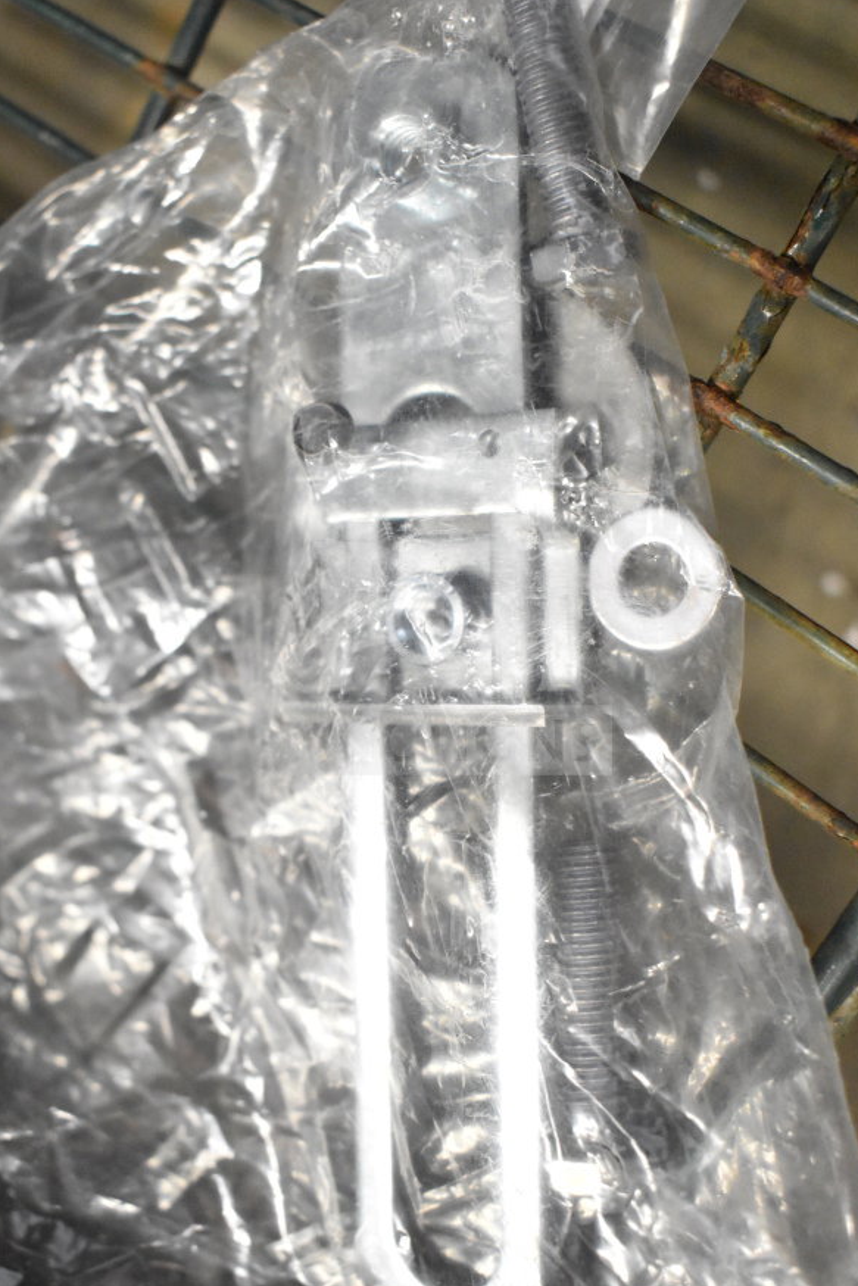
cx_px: 446
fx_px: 1627
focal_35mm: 46
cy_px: 658
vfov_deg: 43.1
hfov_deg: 29.5
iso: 6400
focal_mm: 29
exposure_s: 1/100
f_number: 5
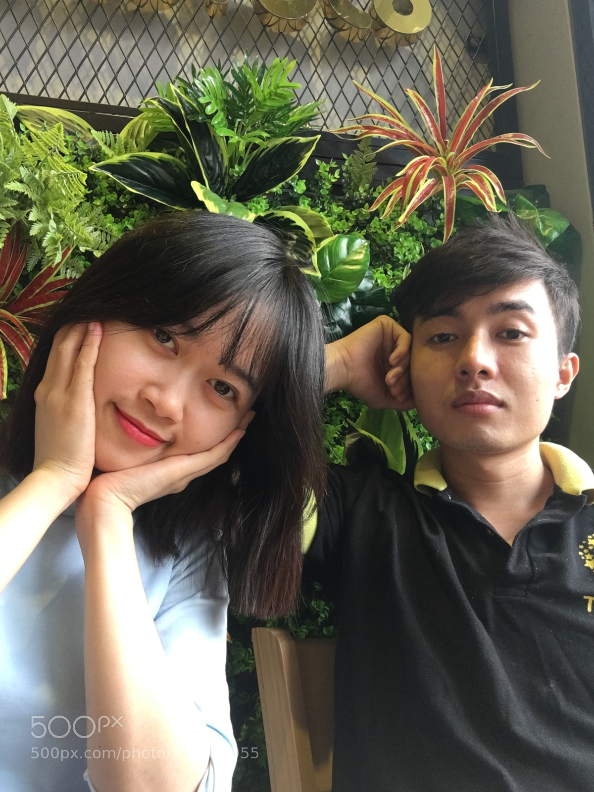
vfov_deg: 58.4
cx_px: 297
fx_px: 709
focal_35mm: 31
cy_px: 396
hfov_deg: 45.4
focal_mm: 2.65
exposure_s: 1/25
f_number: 2.2
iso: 32
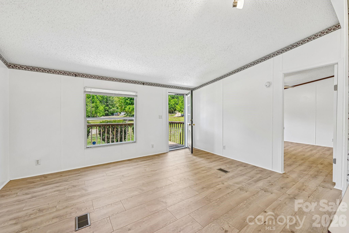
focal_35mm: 14
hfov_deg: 104.3
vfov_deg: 81.2
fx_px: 136
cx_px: 174
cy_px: 116
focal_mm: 14
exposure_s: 1/40
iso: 100
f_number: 8
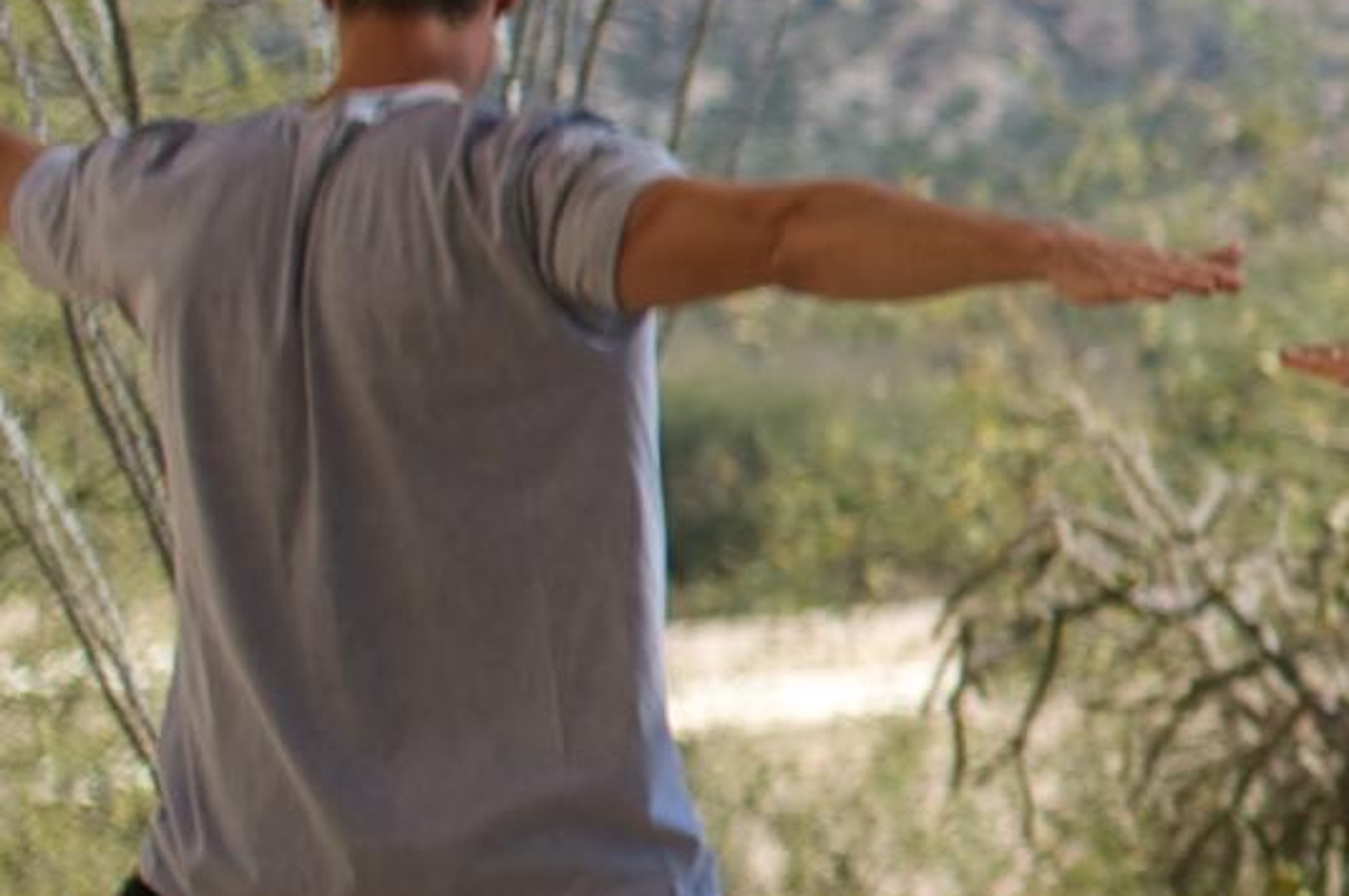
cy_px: 302
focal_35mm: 196
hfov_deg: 9.5
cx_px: 3070
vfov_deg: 7.0
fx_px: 7336
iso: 200
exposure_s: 1/3200
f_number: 2.8
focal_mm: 35
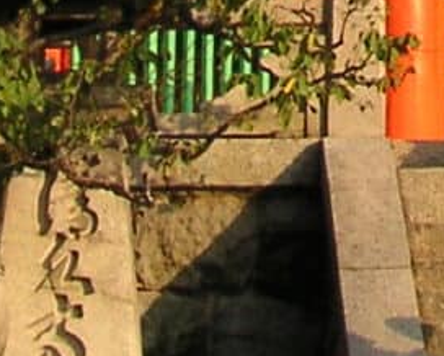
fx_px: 3577
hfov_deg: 7.0
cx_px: 749
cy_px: -815
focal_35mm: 272
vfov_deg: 5.3
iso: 50
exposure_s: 1/350
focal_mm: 6.1
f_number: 2.8
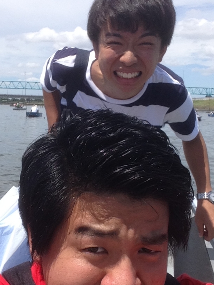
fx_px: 404
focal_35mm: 49
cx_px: 79
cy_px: 156
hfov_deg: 29.6
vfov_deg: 38.9
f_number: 2.4
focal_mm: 2.18
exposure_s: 1/1511
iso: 32
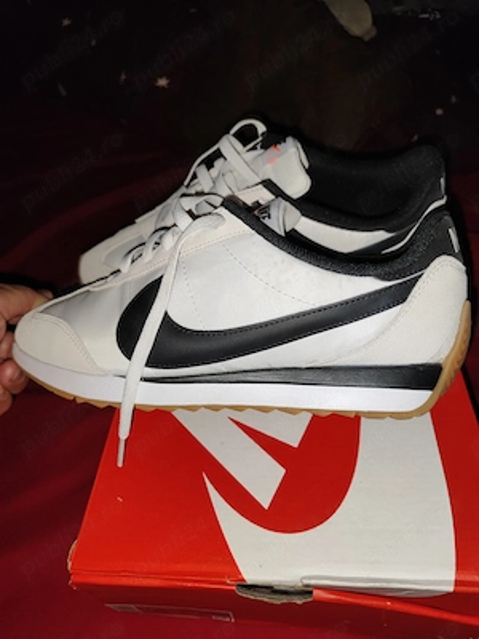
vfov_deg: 73.9
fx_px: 424
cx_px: 240
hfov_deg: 58.9
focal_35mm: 23
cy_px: 320
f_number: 1.88
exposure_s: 1/100
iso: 541
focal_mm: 5.59
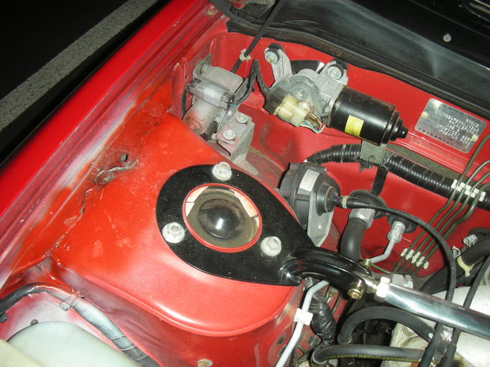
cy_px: 184
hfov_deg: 52.6
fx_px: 495
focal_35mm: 35
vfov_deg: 40.7
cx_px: 245
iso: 55
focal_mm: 5.8
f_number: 3
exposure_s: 1/60.1
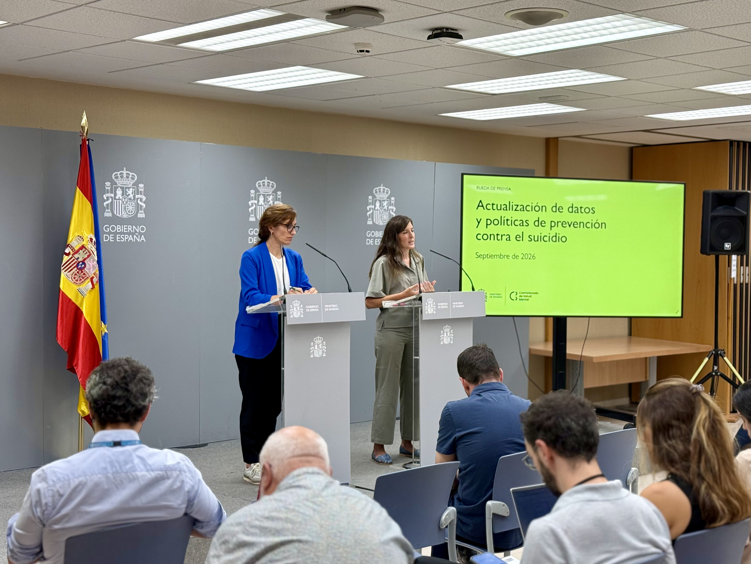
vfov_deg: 30.3
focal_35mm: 48
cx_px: 376
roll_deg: -1.0
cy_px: 282
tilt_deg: -1.2
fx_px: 1041
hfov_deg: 39.7
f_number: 1.78
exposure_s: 1/100
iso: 80
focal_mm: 6.76
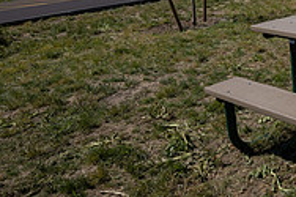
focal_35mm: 51
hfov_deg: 32.4
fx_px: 419
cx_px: 353
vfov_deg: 24.9
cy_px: -12
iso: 100
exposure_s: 1/1000
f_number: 5.6
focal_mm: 16.5
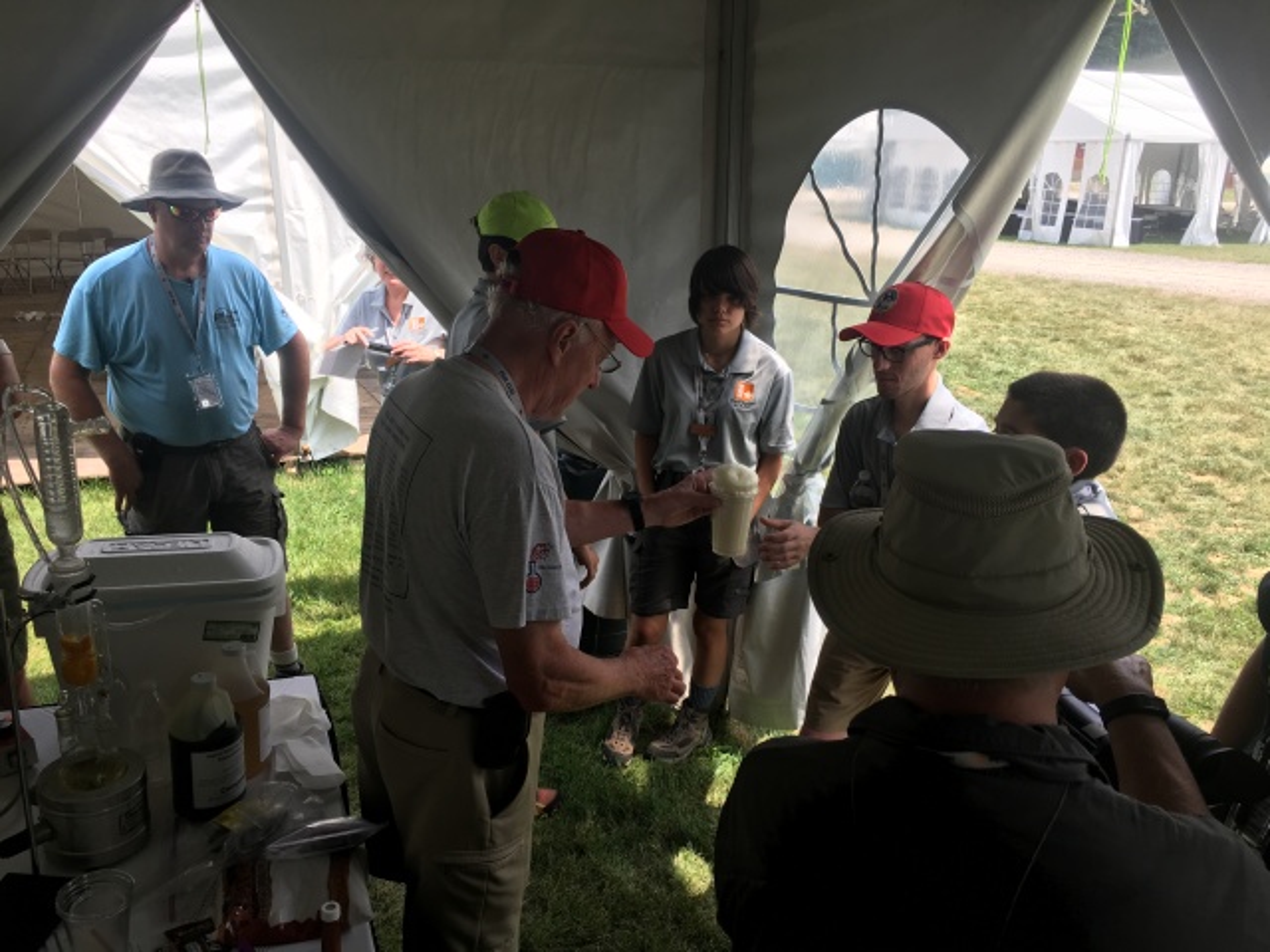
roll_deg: -2.1
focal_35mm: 29
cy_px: 476
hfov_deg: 61.7
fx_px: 1064
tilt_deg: -20.9
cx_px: 635
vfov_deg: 48.2
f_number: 2.2
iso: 25
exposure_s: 1/565
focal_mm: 4.15
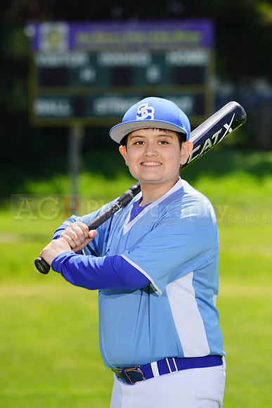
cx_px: 136
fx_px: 2933
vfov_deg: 7.9
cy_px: 204
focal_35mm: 259
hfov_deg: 5.3
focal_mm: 259
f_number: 8
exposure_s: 1/250
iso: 100
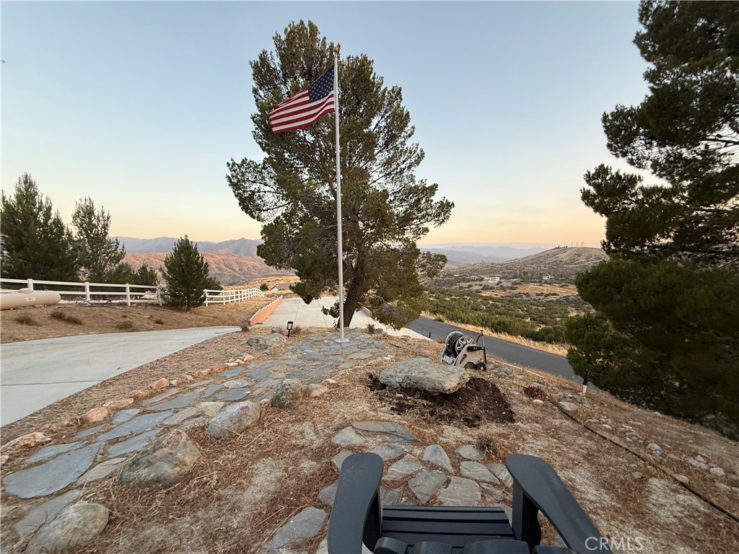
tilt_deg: -5.4
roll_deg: +2.4
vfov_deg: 85.7
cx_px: 370
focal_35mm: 14
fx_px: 299
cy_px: 277
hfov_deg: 102.1
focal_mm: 2.22
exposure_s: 1/99
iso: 50
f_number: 2.2
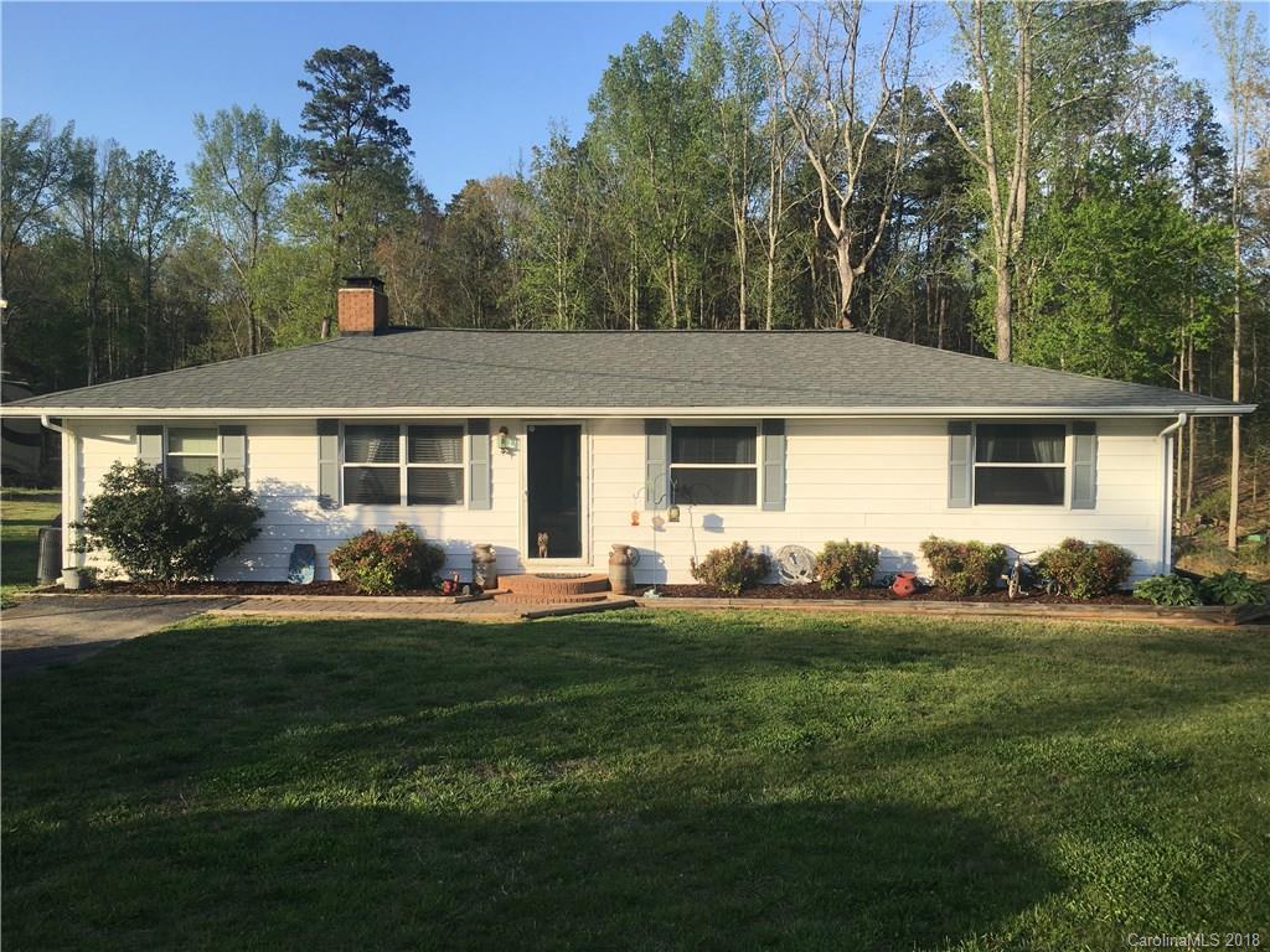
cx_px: 635
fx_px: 1064
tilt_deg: -1.3
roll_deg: -0.9
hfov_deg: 61.7
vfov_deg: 48.2
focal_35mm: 29
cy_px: 476
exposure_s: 1/950
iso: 25
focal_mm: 4.15
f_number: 2.2
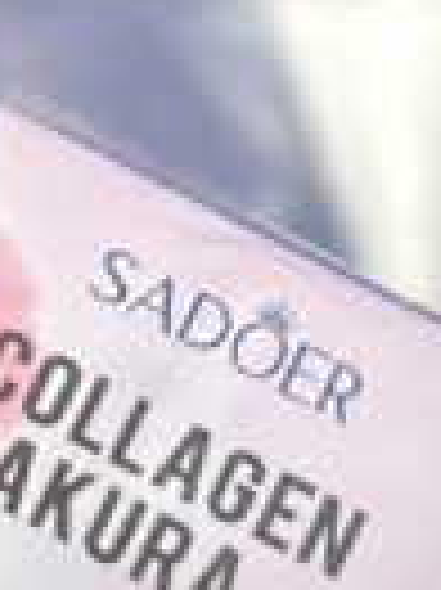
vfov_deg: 12.4
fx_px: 2705
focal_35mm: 159
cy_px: 131
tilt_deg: -76.6
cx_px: -284
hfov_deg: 9.0
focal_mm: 5.1
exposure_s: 1/3448
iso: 50
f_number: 1.6
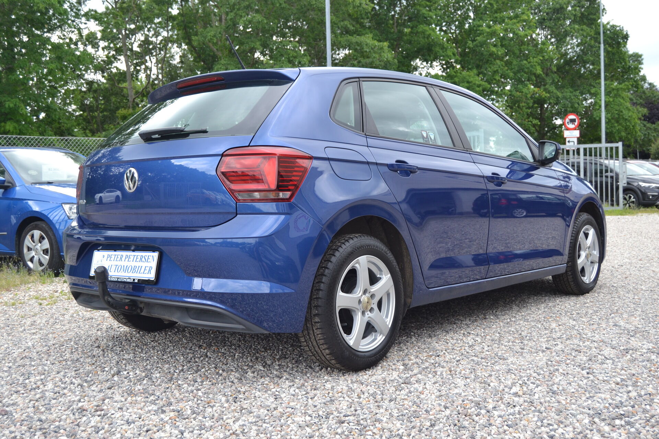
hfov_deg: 53.1
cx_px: 330
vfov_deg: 36.9
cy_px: 220
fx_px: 659
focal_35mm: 36
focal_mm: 24
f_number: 5.6
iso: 125
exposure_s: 1/125
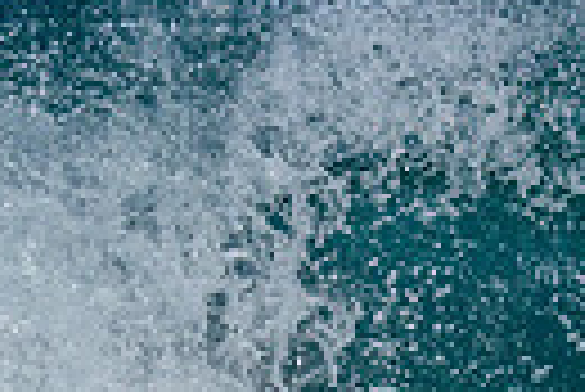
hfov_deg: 0.4
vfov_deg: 0.3
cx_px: -336
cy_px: 331
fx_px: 79778
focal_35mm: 4904
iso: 250
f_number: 8
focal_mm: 800
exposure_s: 1/2000
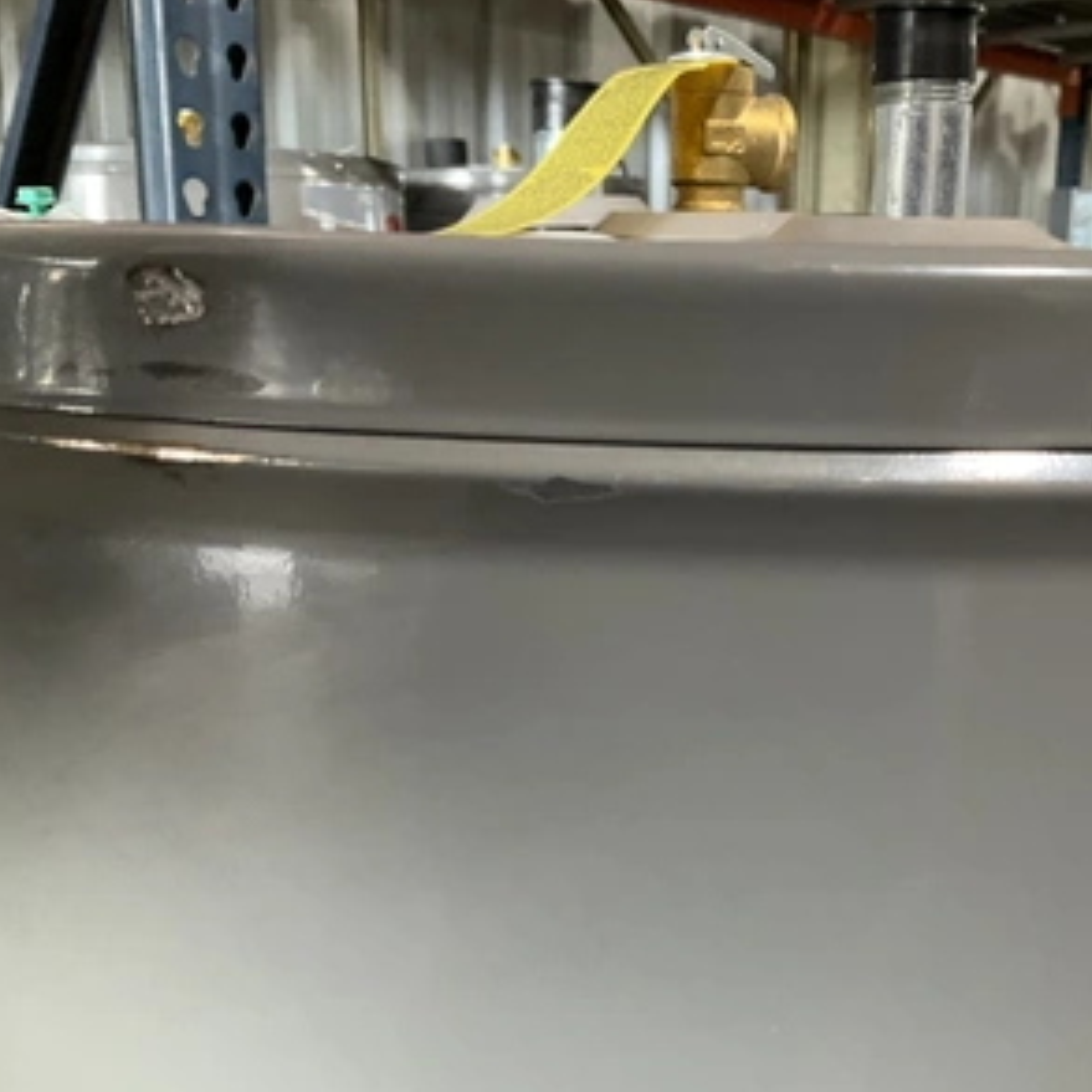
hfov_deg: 46.6
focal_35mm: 35
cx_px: 708
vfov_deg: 47.2
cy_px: 552
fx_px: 1249
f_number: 1.8
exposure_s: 1/60
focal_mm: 3
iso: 250
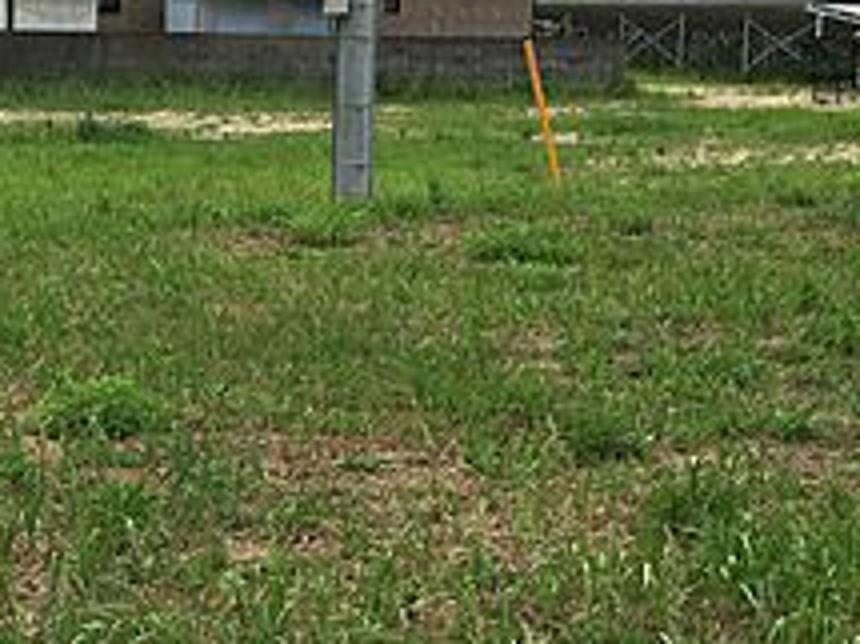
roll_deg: -1.5
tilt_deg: -10.1
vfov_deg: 18.2
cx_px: 188
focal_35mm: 81
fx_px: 2011
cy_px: 368
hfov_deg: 23.8
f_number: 2.2
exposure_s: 1/905
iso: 25
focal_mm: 4.15
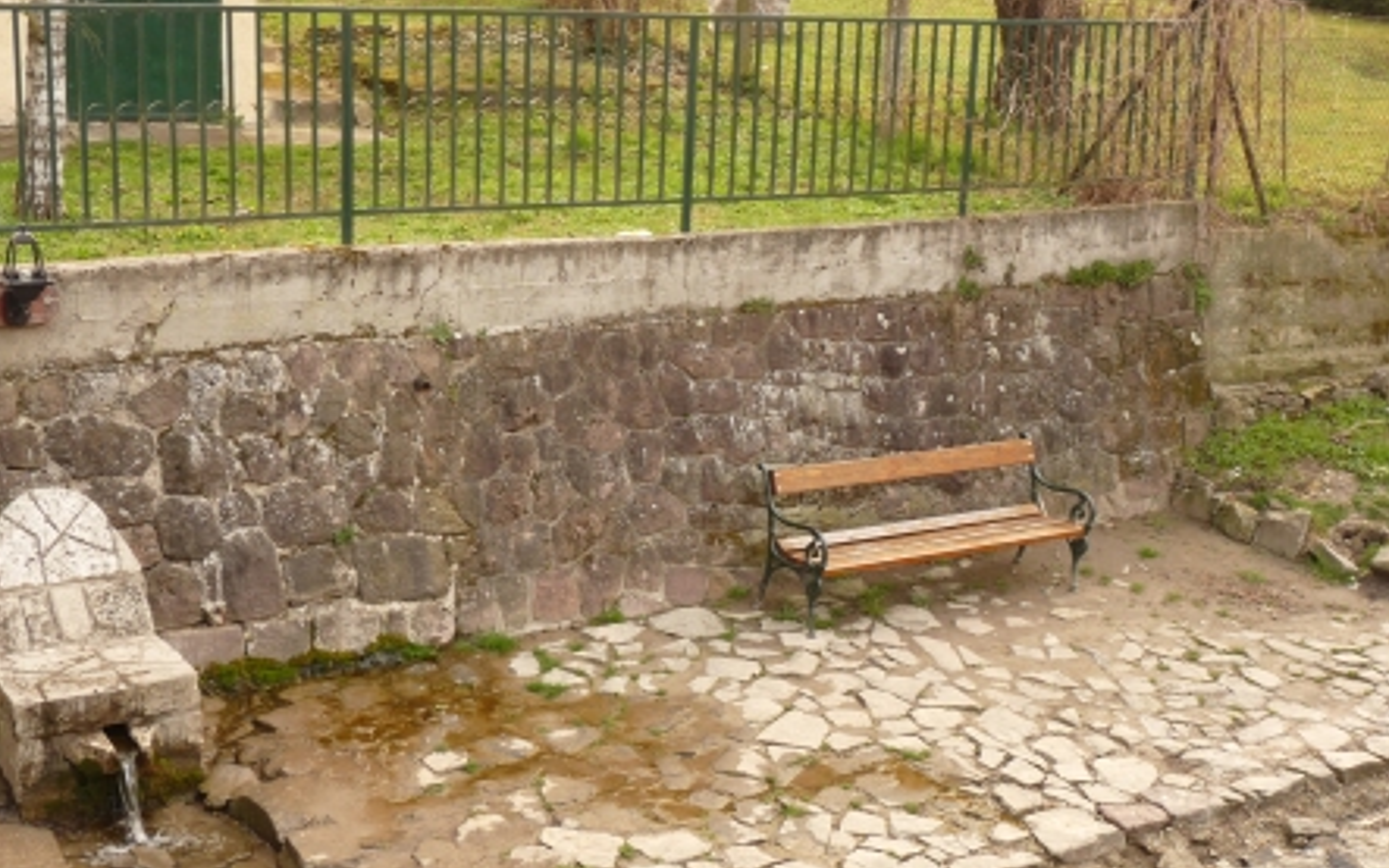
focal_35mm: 49
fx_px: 1855
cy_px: 514
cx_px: 646
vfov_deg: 26.3
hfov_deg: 41.0
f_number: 3
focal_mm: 5.6
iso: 100
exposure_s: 1/50
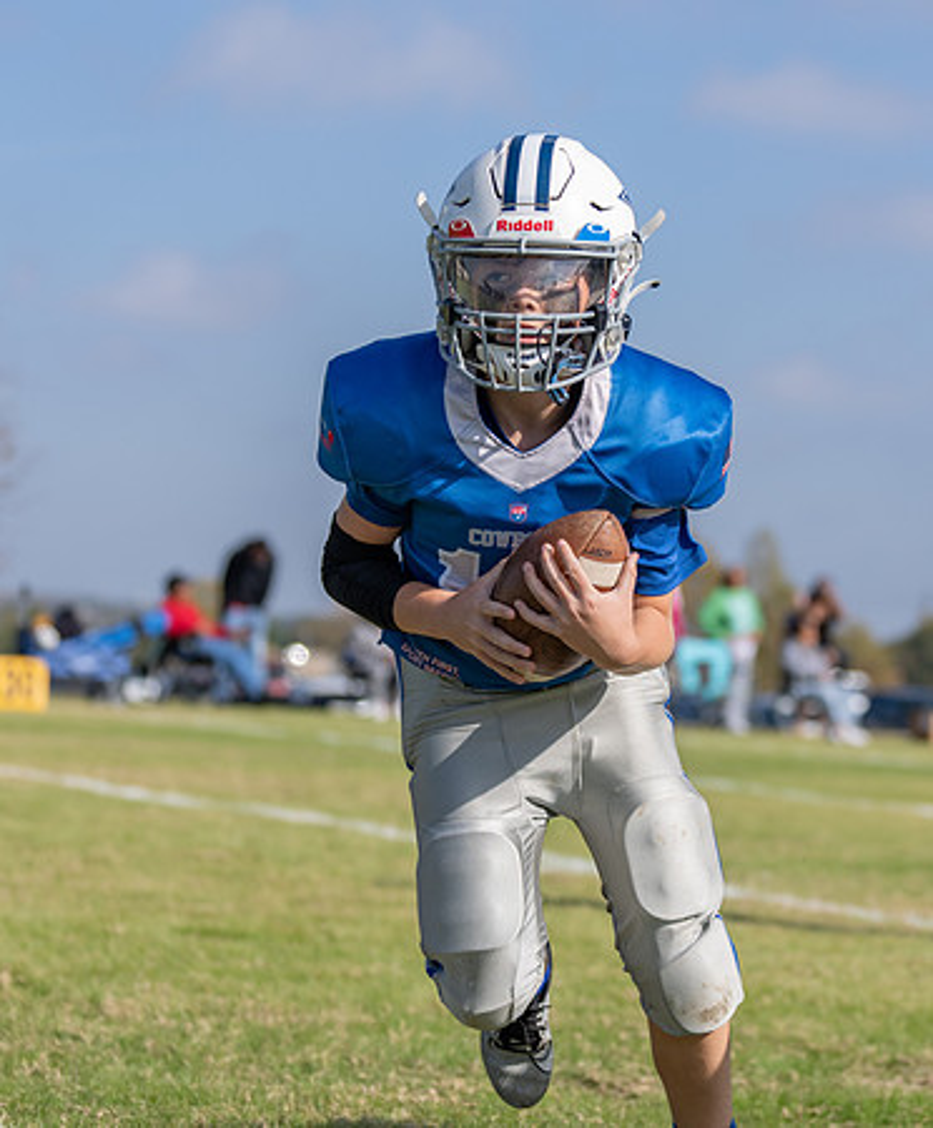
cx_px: 599
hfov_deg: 13.1
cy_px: 479
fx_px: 4067
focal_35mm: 120
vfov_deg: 15.8
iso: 100
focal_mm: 70
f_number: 2.8
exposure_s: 1/3200
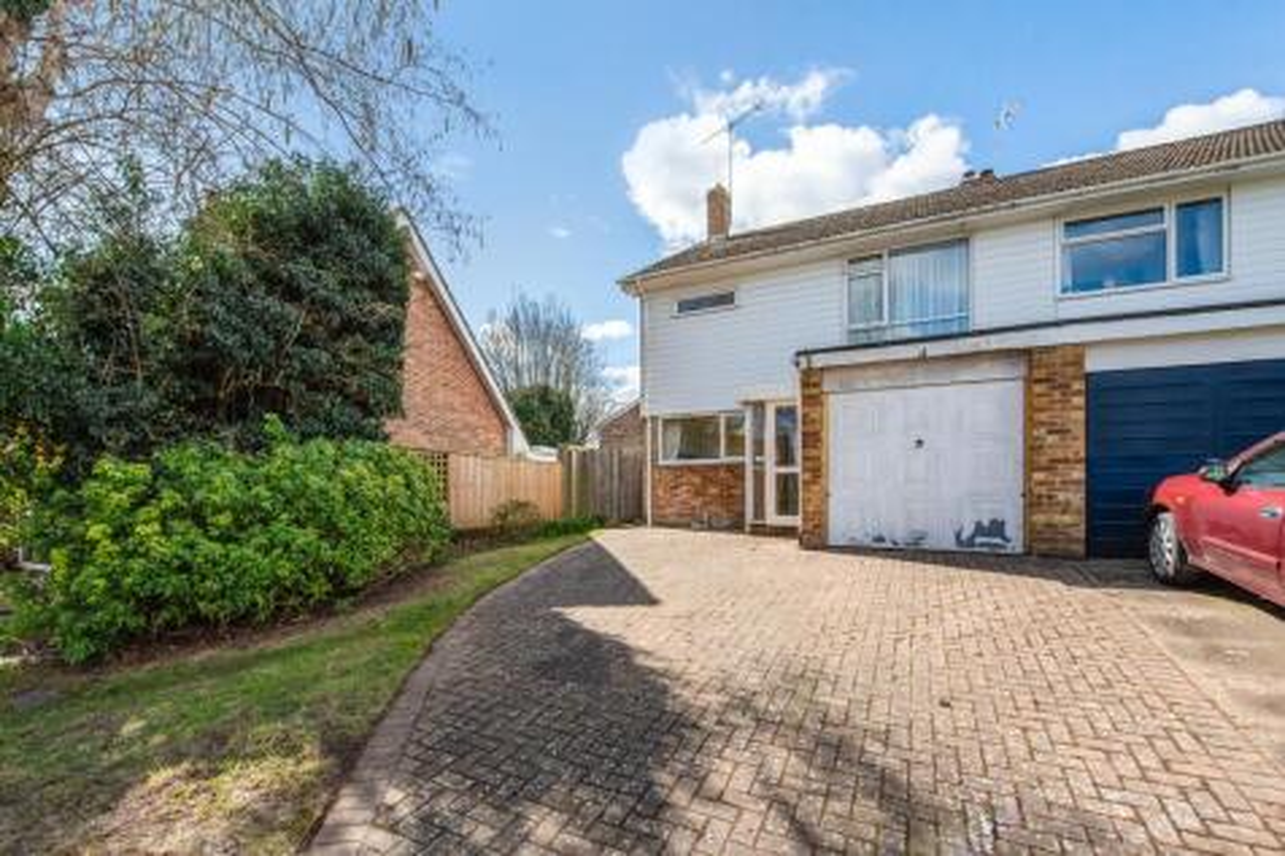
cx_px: 642
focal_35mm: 14
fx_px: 500
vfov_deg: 81.2
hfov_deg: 104.3
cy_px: 428
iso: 400
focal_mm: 14
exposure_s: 1/1600
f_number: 7.1
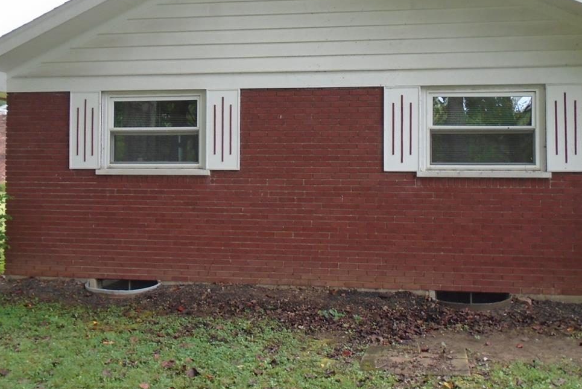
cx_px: 310
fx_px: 679
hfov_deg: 46.4
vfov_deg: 31.8
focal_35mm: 42
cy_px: 147
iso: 100
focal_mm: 4.6
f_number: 3.2
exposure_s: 1/80
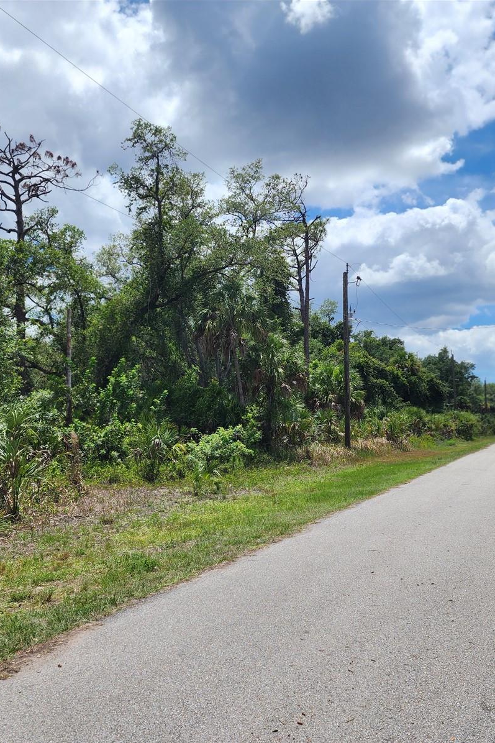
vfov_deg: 58.7
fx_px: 660
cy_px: 372
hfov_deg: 41.1
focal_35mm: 32
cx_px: 252
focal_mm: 6.4
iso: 12
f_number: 1.8
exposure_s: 1/1839
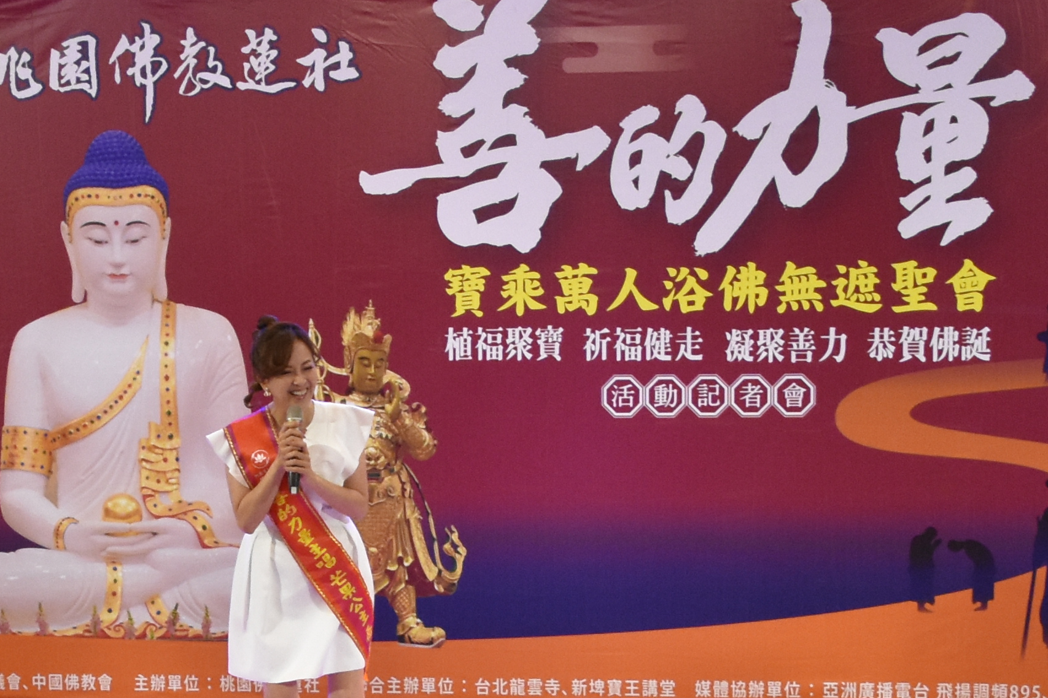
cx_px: 321
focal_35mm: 116
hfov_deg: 17.6
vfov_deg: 11.7
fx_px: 3377
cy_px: 705
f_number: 5.6
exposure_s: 1/125
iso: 1600
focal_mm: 22
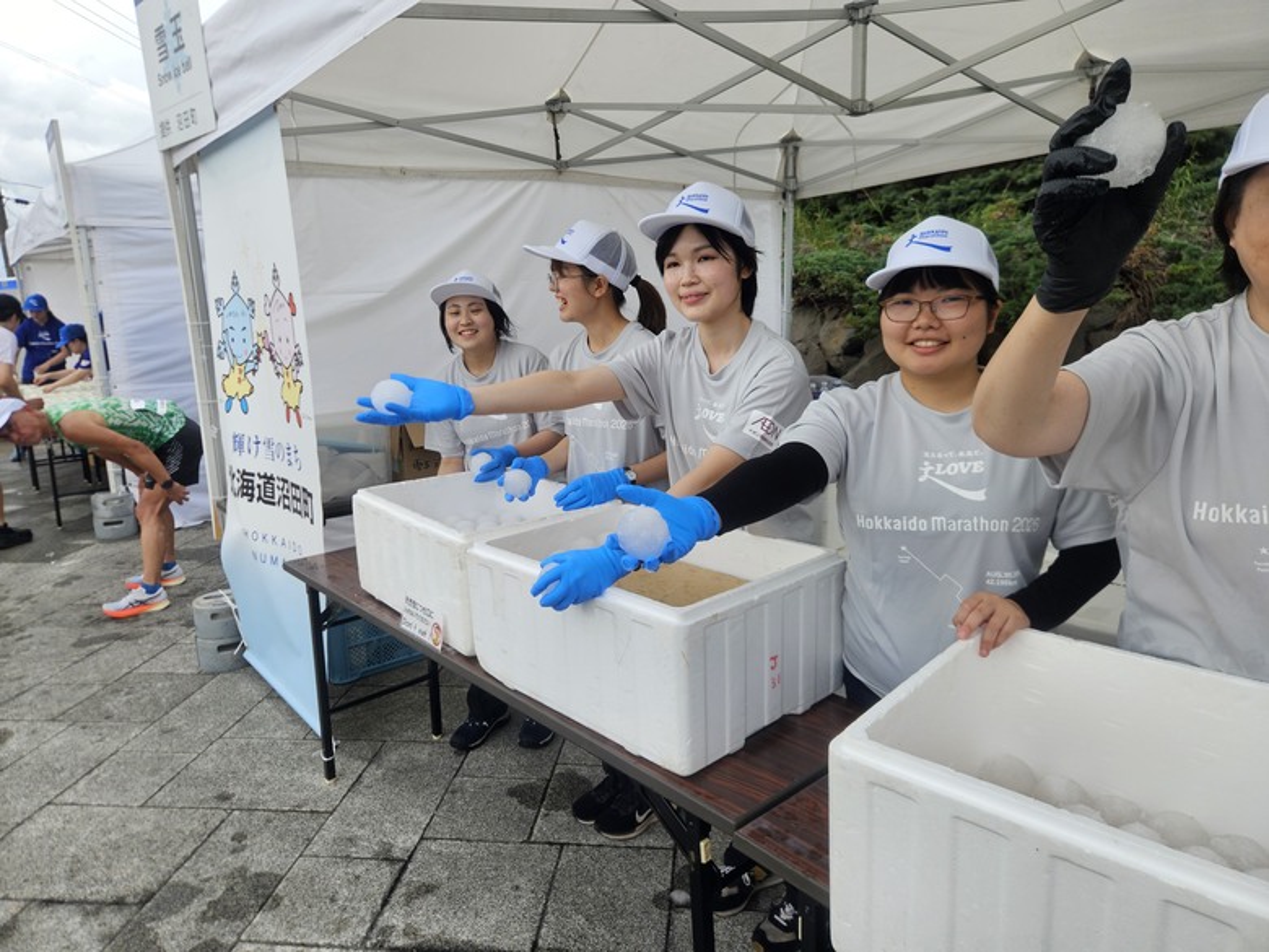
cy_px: 476
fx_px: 843
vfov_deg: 58.9
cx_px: 634
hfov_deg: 73.9
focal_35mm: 23
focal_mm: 5.4
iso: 25
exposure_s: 1/769
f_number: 1.8
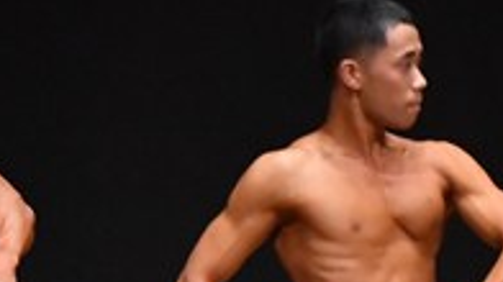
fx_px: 11997
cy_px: 490
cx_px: 928
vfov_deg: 1.3
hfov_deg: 2.4
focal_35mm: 900
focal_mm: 145
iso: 6400
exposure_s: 1/400
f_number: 5.6
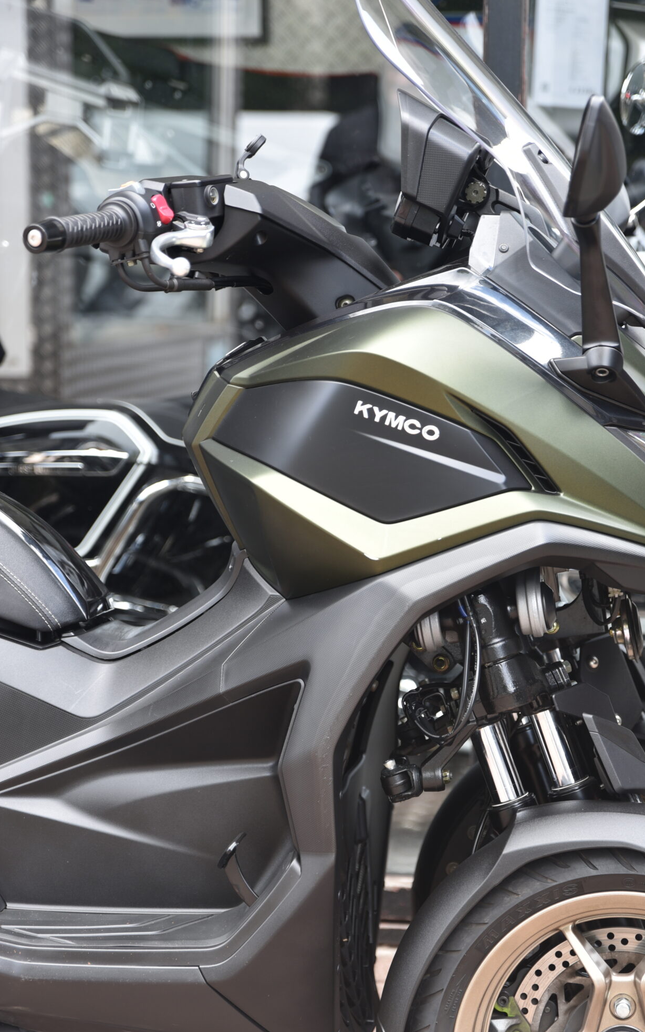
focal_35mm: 93
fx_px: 2616
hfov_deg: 14.0
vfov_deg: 22.3
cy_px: 566
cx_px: 403
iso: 100
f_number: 2.8
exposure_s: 1/60
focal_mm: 70
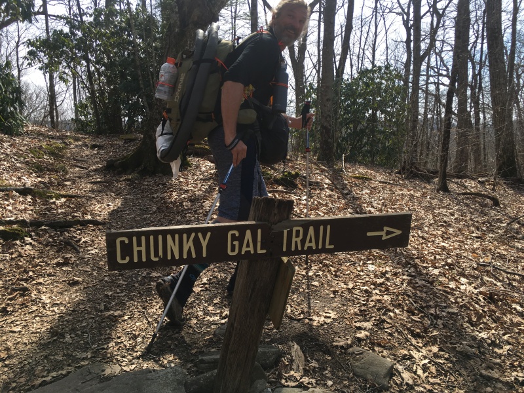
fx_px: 439
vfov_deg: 48.2
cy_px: 196
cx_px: 262
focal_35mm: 29
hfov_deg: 61.7
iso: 25
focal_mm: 4.15
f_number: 2.2
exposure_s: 1/693
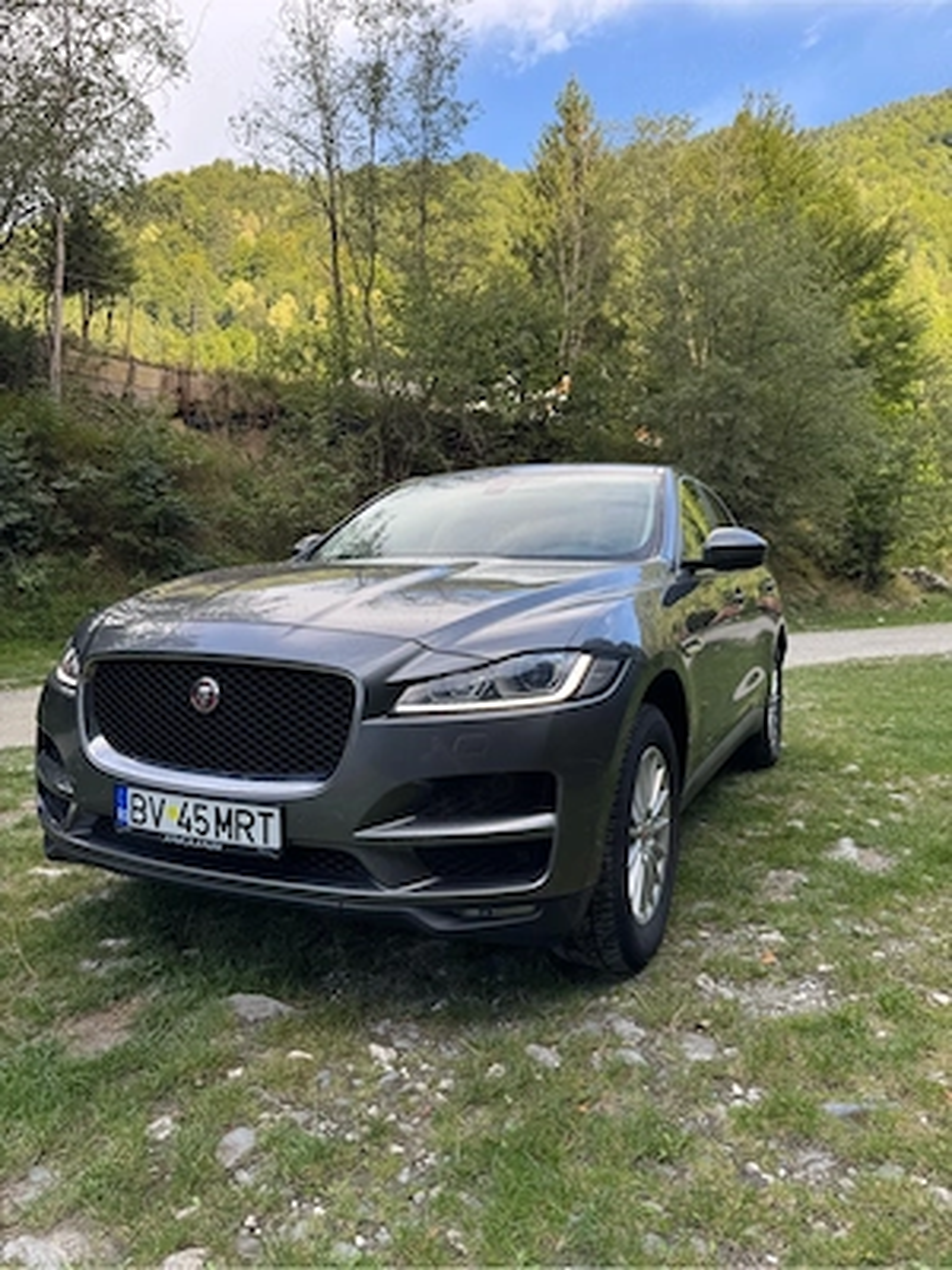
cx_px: 476
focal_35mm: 24
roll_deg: +0.0
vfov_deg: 71.6
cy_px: 635
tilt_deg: -4.3
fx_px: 880
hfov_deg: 56.8
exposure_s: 1/464
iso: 80
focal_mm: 6.76
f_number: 1.78
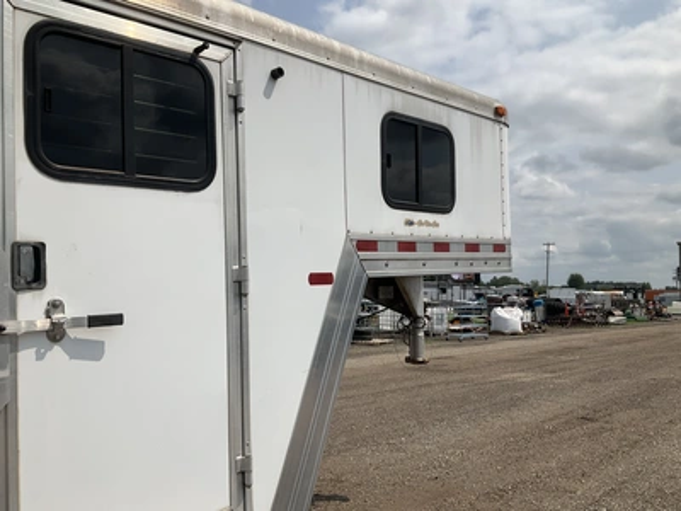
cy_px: 256
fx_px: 571
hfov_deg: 61.7
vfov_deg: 48.2
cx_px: 340
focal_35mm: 29
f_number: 1.8
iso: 25
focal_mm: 3
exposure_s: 1/4785
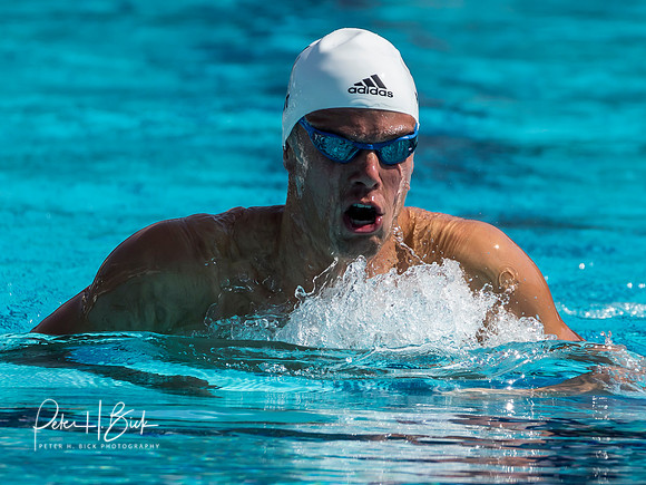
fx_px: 15686
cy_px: 233
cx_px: 344
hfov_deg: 2.4
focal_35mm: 841
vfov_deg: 1.8
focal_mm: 280
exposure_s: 1/1600
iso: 250
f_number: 6.3
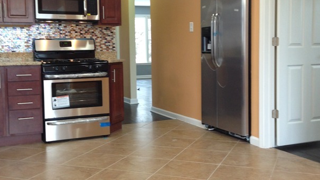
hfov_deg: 52.8
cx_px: 153
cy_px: 79
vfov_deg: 31.2
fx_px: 322
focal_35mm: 38
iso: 64
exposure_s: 1/20
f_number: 2.4
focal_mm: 4.12
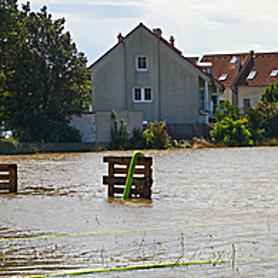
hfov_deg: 14.2
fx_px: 1099
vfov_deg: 14.4
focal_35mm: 121
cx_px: 275
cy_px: 187
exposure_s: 1/1600
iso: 100
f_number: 4
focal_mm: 45
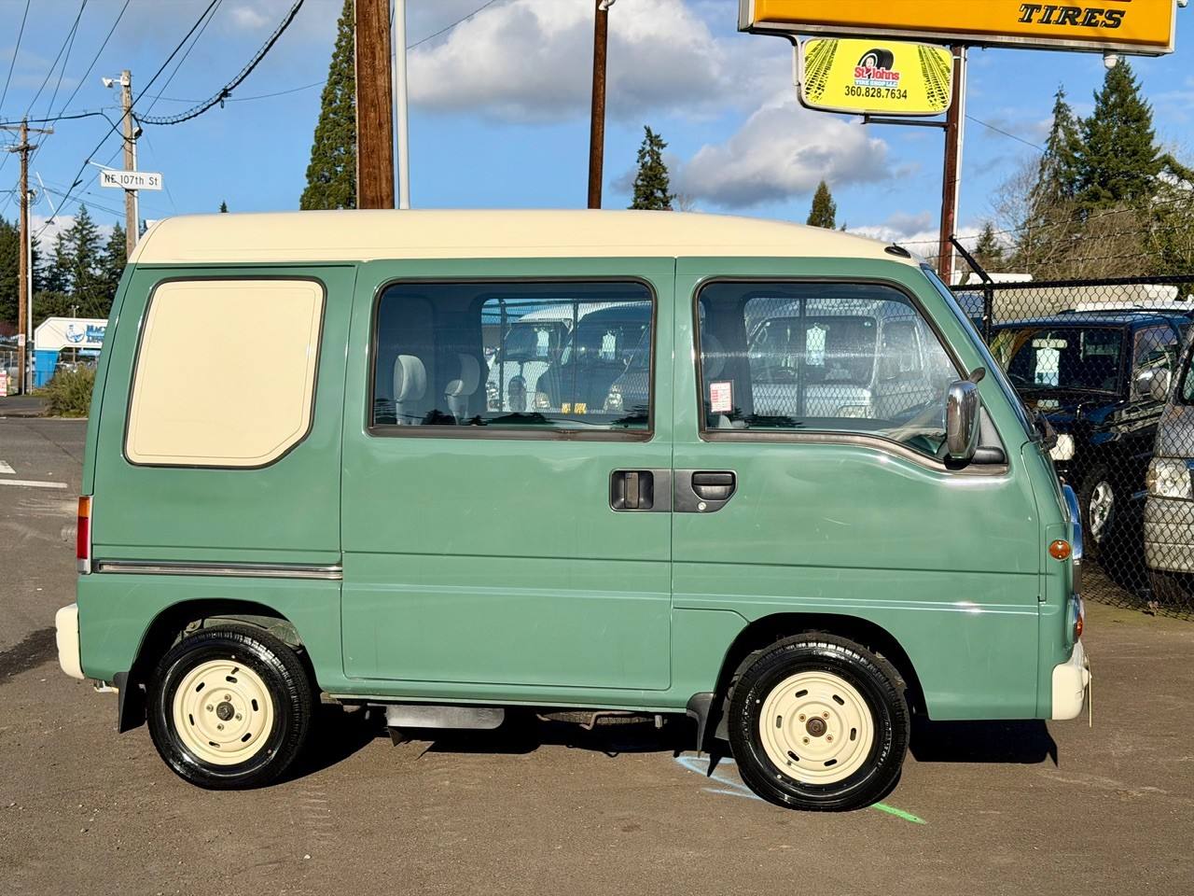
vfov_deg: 30.3
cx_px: 597
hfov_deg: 39.7
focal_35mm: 48
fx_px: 1656
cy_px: 448
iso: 64
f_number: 1.78
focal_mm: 6.76
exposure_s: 1/7874
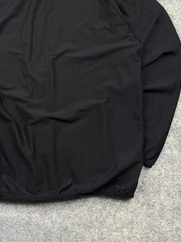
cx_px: 48
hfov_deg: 34.5
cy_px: 55
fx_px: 286
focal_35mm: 41
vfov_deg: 44.0
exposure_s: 1/100
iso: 100
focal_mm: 6.76
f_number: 1.78
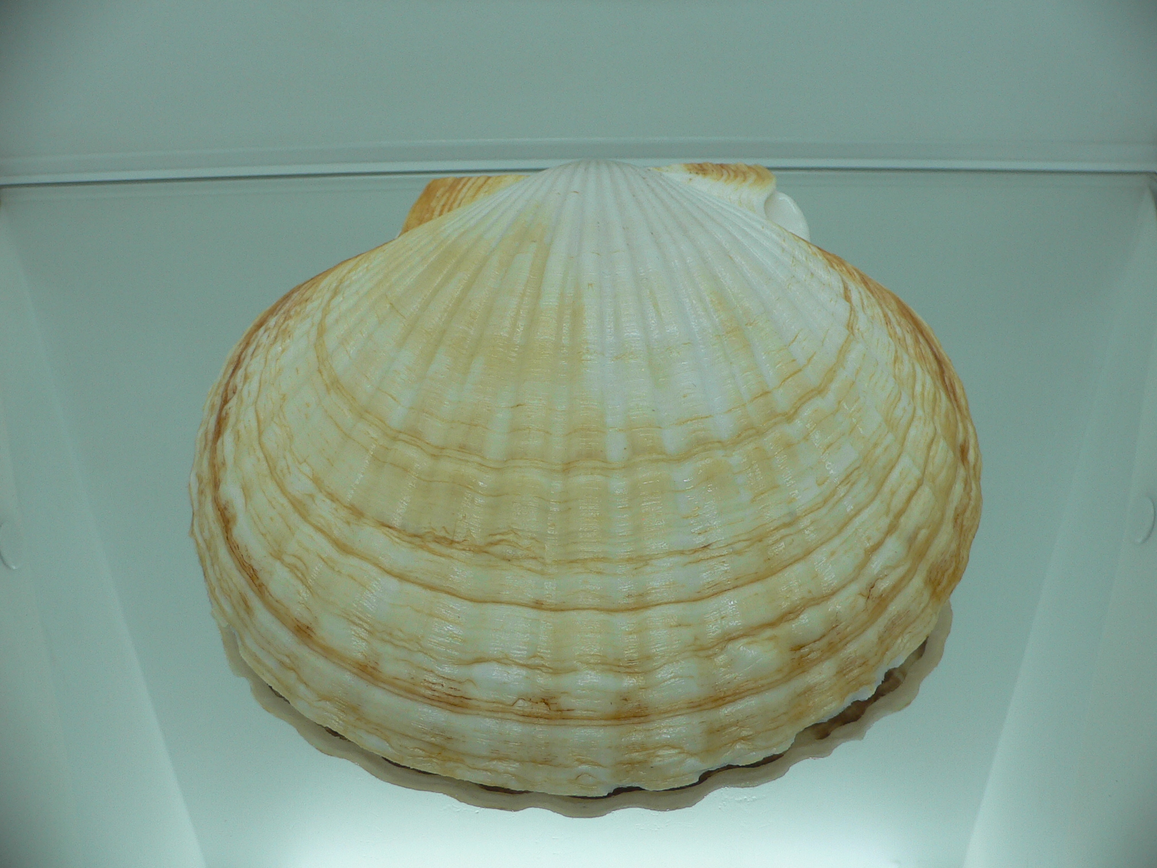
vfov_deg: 40.7
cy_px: 434
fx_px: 1170
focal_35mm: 35
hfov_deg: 52.6
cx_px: 578
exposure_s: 1/80
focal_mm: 4.6
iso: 80
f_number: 2.8
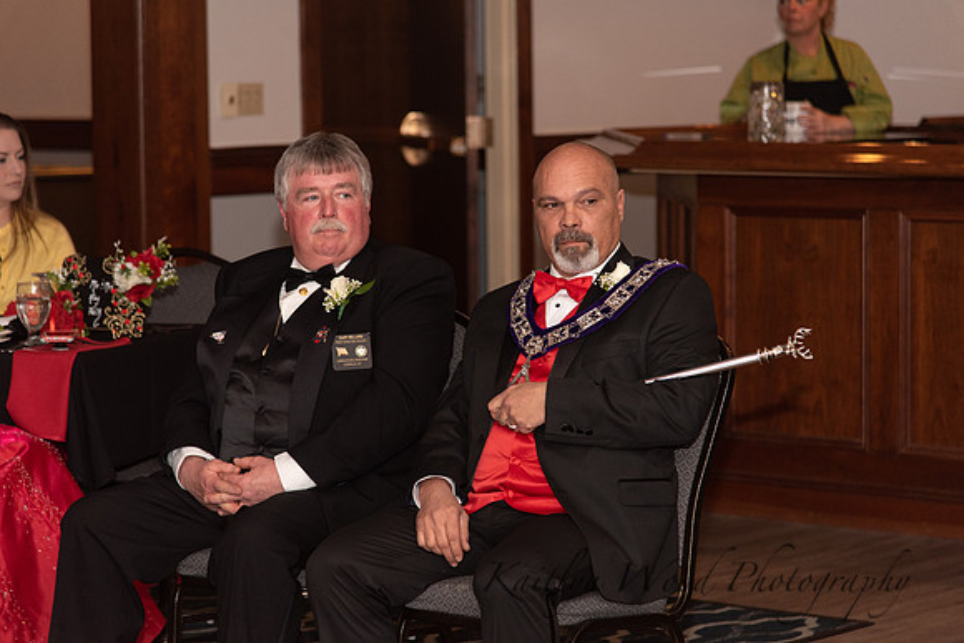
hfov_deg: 17.1
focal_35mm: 120
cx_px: 482
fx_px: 3214
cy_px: 322
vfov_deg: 11.4
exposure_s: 1/200
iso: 800
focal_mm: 120
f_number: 4
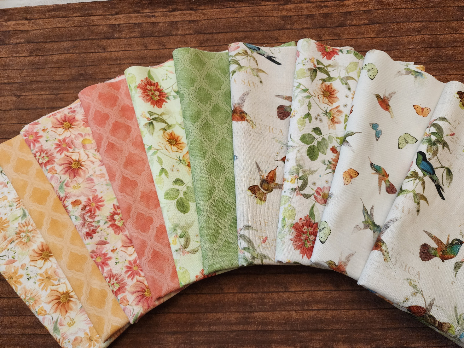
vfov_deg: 58.9
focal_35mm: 23
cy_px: 174
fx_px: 308
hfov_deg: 73.9
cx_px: 232
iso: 500
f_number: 1.8
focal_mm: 6.4
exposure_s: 1/120
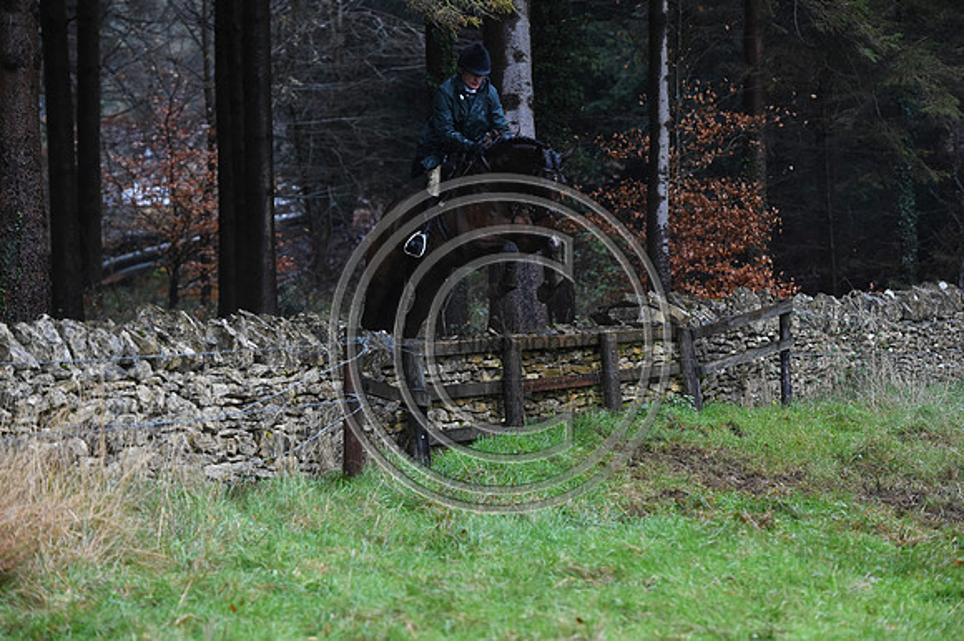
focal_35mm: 116
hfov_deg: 17.7
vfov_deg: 11.8
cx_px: 482
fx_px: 3104
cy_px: 320
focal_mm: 116
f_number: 3.5
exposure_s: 1/800
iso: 3200
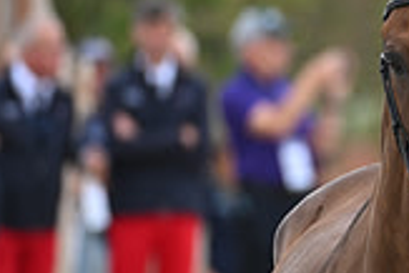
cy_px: 136
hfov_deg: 1.4
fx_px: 16215
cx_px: 672
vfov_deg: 1.0
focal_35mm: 1426
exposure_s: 1/1600
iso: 720
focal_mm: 400
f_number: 5.6
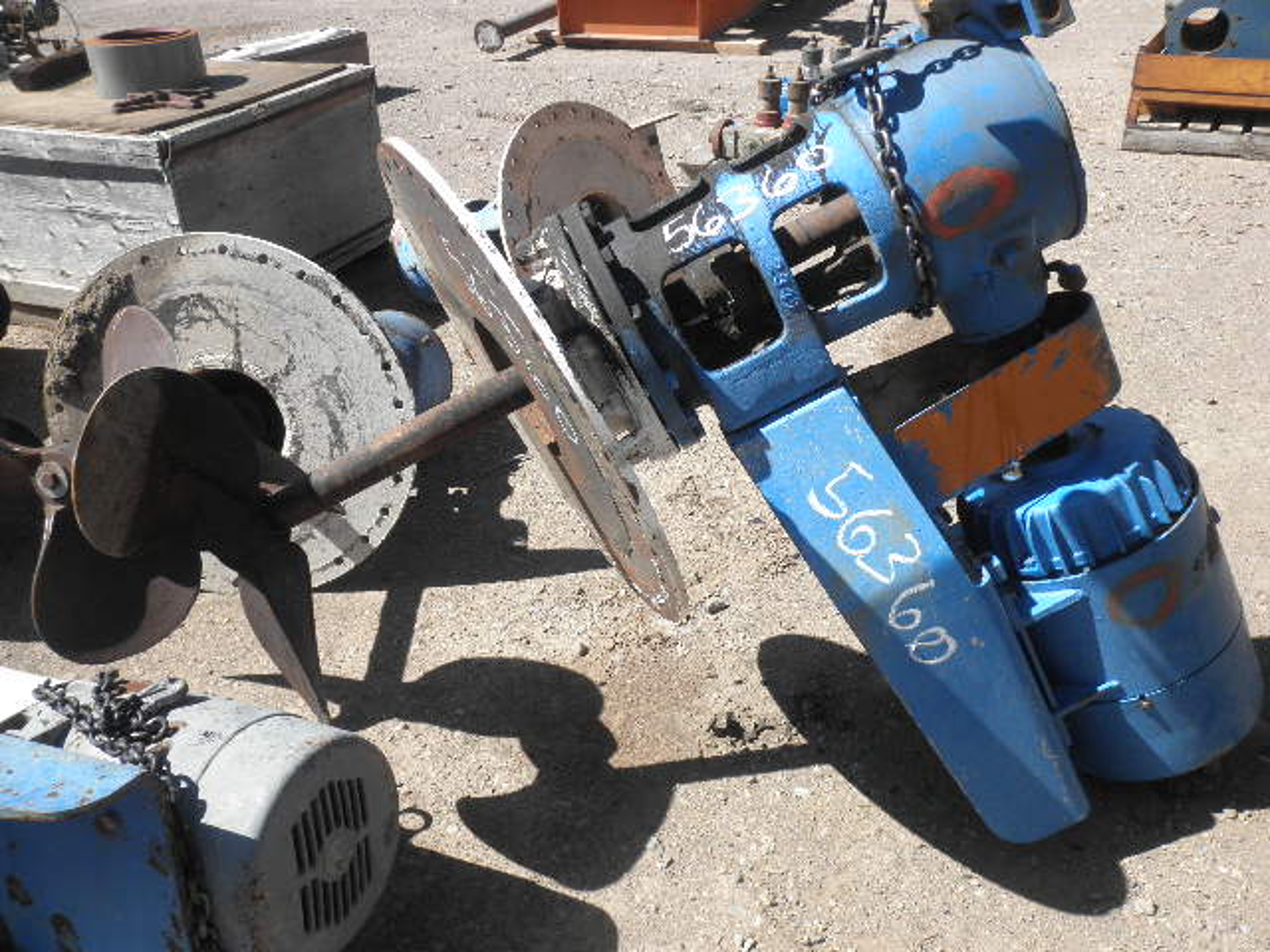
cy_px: 476
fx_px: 1284
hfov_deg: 52.6
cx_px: 635
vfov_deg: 40.7
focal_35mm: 35
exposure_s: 1/80
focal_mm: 6.1
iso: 64
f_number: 9.1
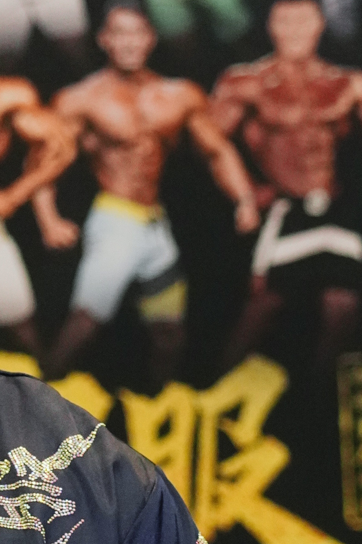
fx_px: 4344
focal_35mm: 288
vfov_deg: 7.1
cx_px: -211
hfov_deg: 4.7
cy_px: 484
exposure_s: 1/60
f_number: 4
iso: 3200
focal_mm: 52
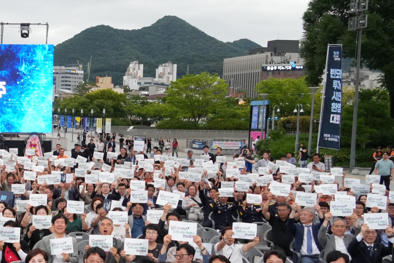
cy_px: 208
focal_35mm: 72
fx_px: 788
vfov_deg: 18.8
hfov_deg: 25.4
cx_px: -74
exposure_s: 1/200
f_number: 5.6
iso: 2000
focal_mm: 28
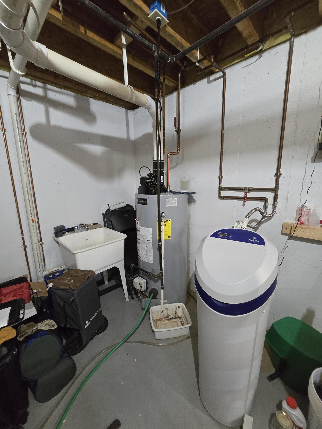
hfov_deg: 89.9
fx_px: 161
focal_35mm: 13
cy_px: 214
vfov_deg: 106.2
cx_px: 161
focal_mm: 2.2
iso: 1000
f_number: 2.2
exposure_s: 1/60
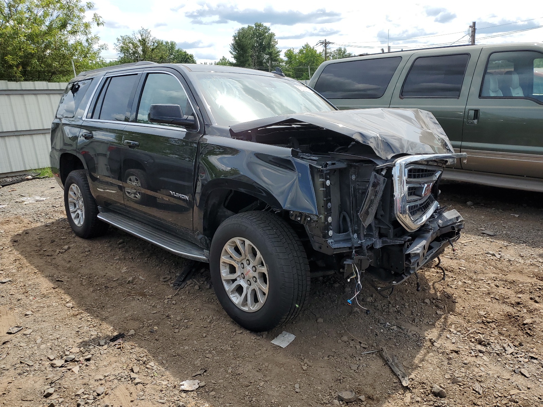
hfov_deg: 67.3
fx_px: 408
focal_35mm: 26
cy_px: 204
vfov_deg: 53.1
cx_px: 272
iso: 50
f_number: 1.5
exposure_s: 1/2500
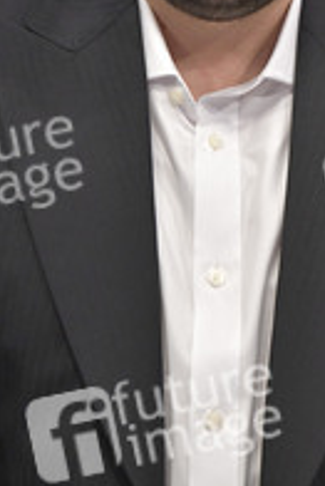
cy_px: 52
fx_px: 1541
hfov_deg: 12.0
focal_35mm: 114
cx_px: 226
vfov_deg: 17.7
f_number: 6.3
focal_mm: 56
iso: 2500
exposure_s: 1/200
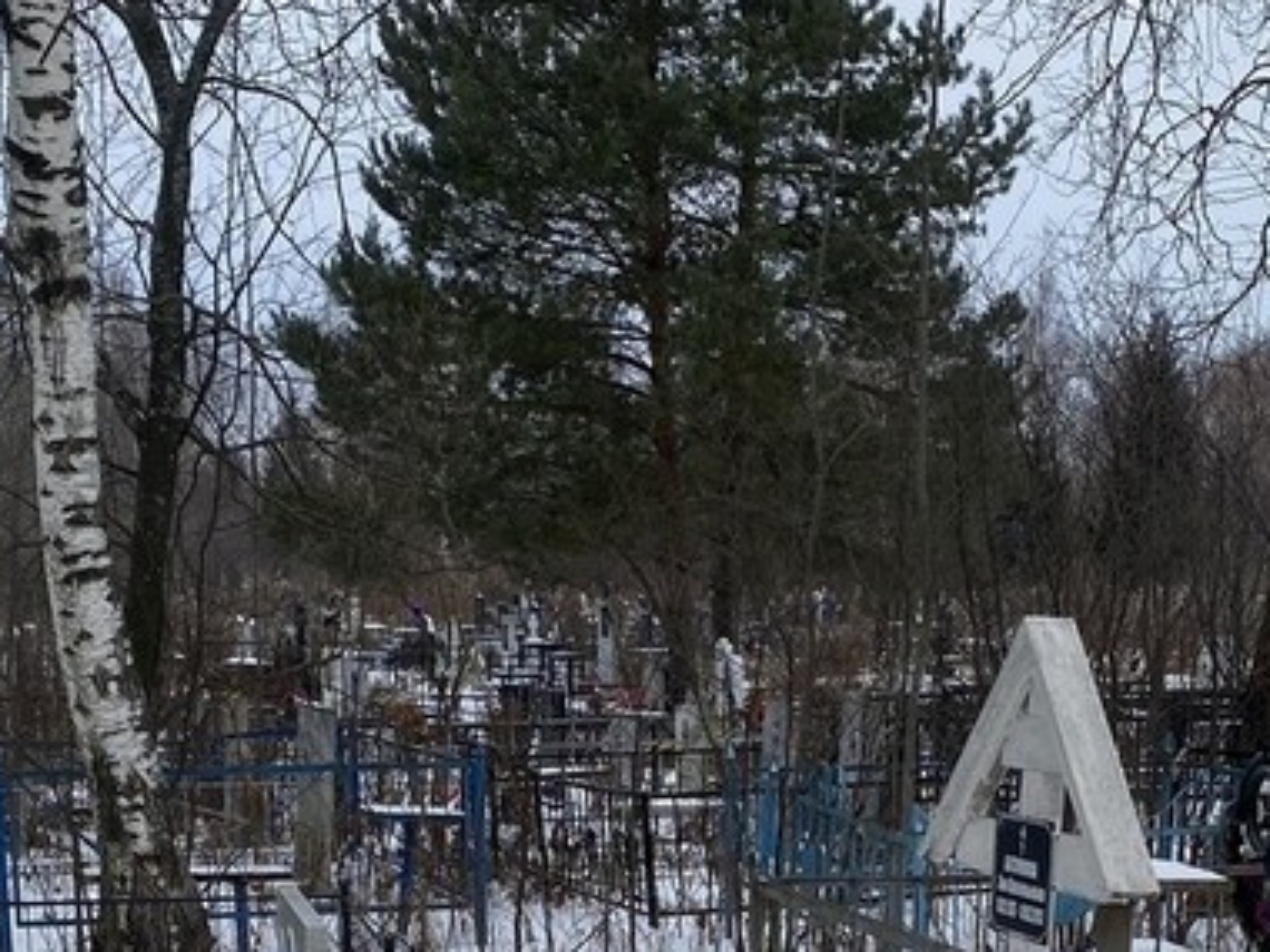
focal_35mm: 70
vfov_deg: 19.8
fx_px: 2568
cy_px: 1116
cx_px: 705
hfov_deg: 27.8
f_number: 1.8
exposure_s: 1/475
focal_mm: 4.25
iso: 32
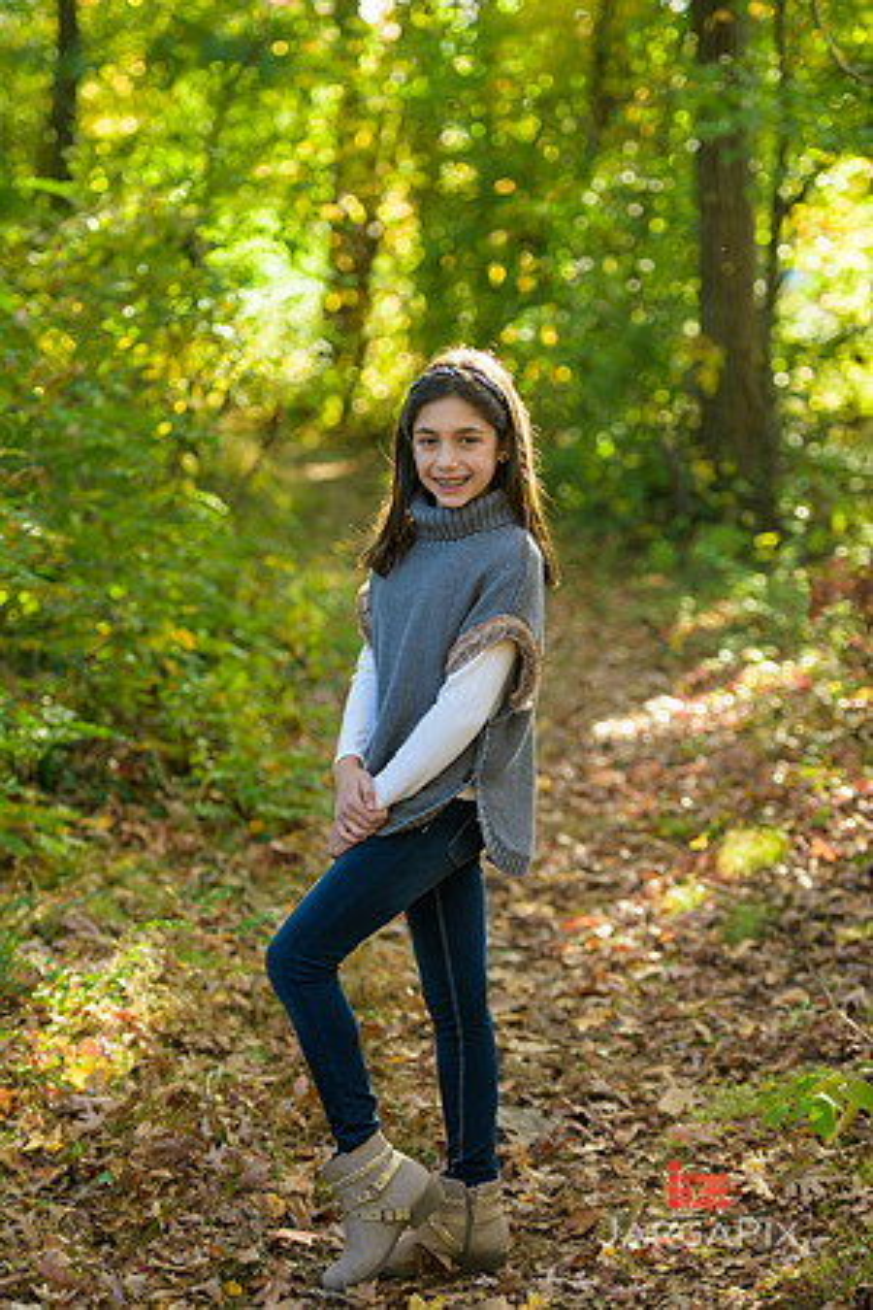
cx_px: 436
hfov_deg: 14.9
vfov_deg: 22.1
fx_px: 3346
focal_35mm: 92
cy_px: 655
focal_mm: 92
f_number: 3.2
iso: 200
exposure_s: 1/200
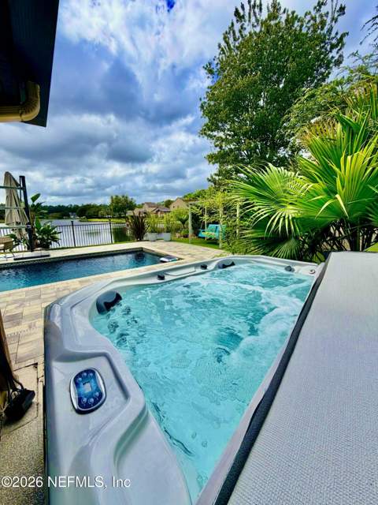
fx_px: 204
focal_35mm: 14
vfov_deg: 102.1
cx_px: 189
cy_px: 252
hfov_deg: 85.7
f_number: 2.2
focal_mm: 2.22
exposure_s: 1/1087
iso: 20
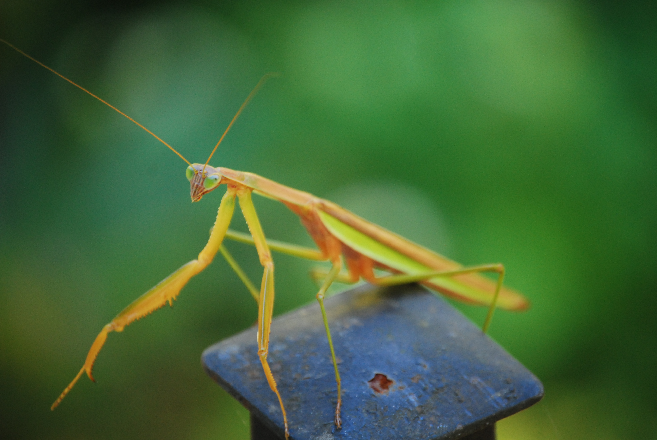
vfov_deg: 5.6
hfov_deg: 8.3
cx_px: 328
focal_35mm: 248
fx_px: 4522
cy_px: 220
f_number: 5.3
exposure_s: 1/60
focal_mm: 165
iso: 640
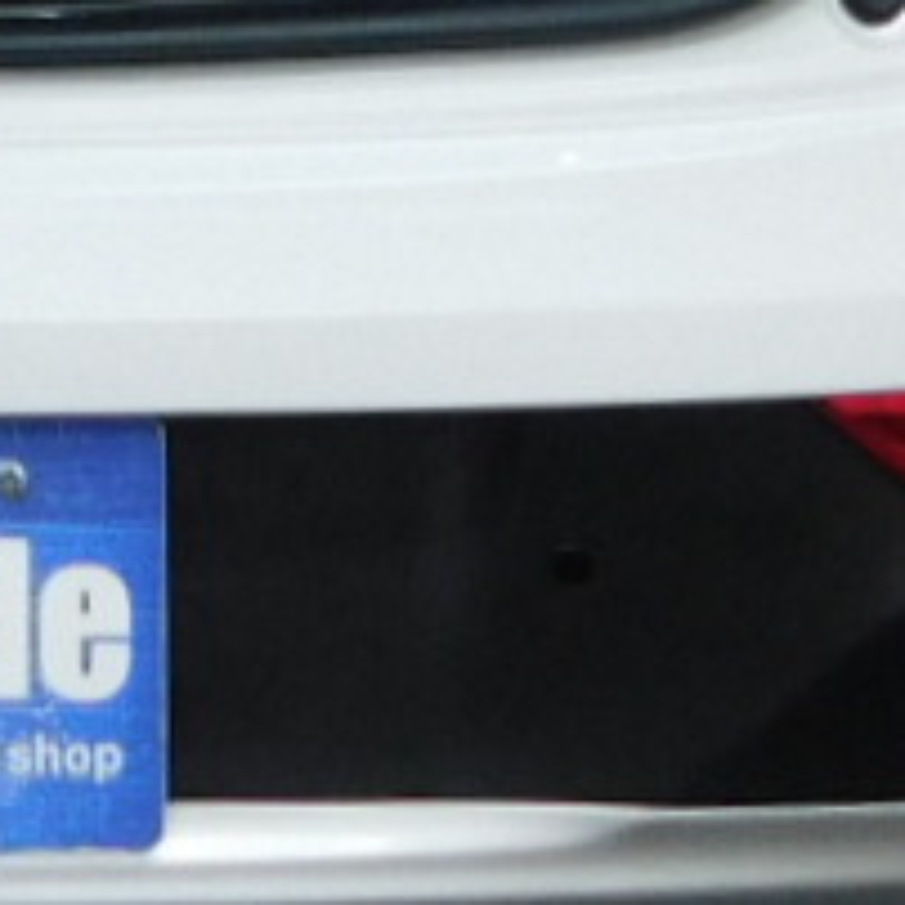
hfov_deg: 10.7
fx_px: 4762
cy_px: -1021
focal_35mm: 161
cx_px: -206
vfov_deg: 9.9
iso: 180
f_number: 3
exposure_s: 1/30
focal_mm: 4
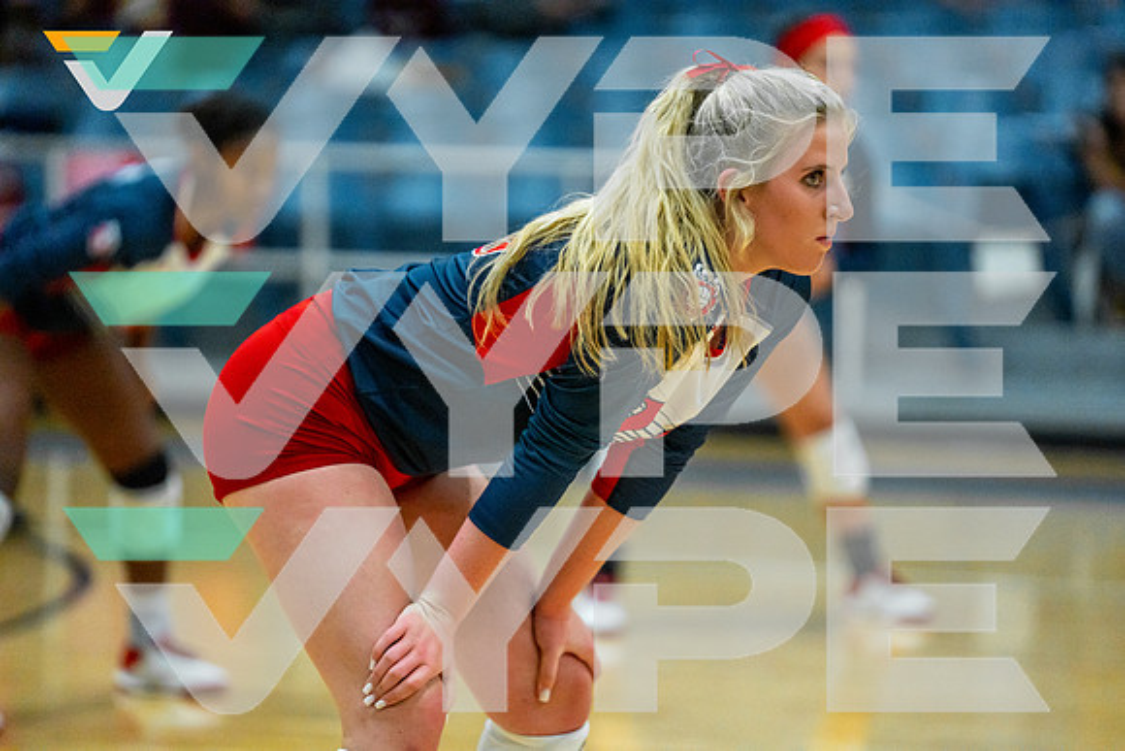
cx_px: 562
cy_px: 376
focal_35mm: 200
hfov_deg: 10.3
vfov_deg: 6.9
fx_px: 6251
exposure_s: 1/1600
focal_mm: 200
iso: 2000
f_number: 2.8
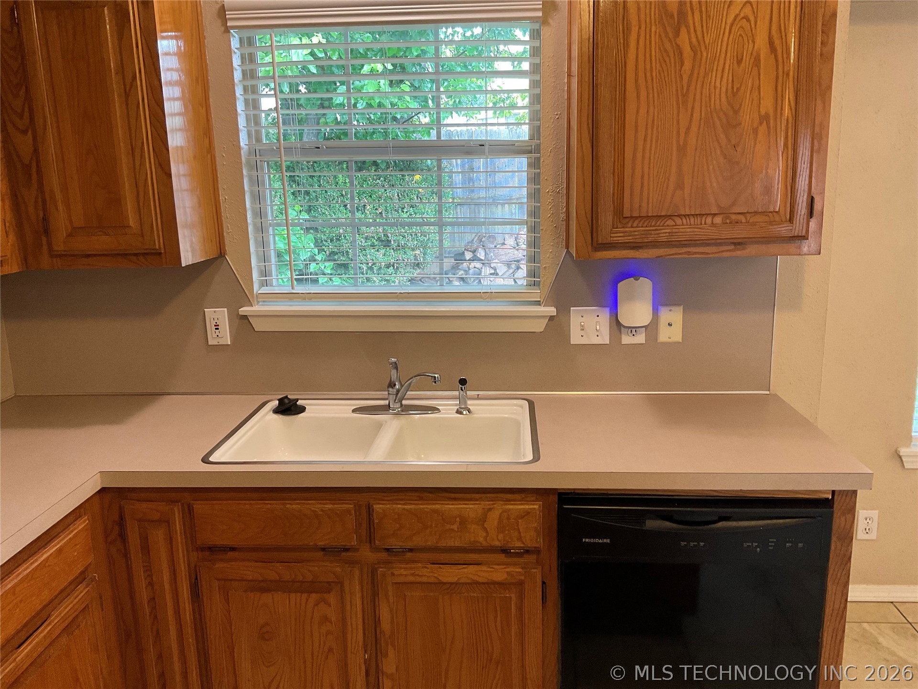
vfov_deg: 48.2
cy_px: 344
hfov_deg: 61.7
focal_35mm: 29
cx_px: 459
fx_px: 769
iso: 100
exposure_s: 1/60
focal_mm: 3
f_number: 1.8
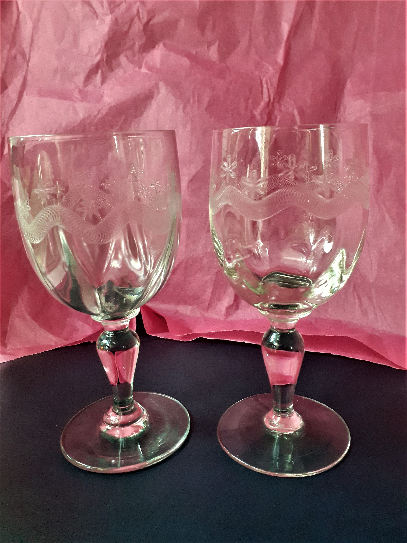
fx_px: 423
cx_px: 204
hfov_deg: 51.4
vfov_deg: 65.3
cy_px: 272
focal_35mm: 27
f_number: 1.9
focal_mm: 3.6
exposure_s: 1/33
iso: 250
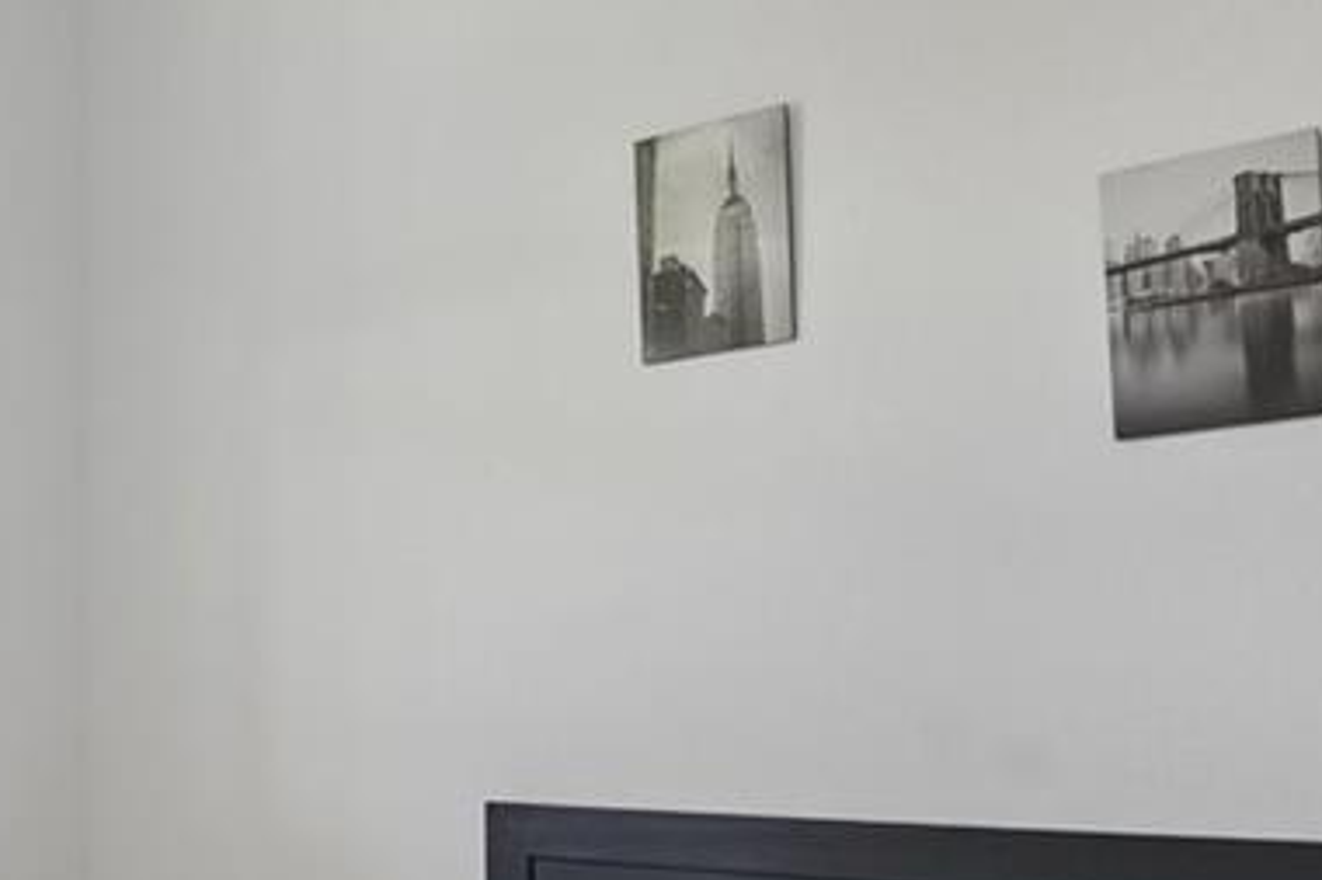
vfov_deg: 22.8
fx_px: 2166
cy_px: 612
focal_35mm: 59
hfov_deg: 31.5
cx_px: 10
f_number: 8
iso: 400
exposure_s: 1/80
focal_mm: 14
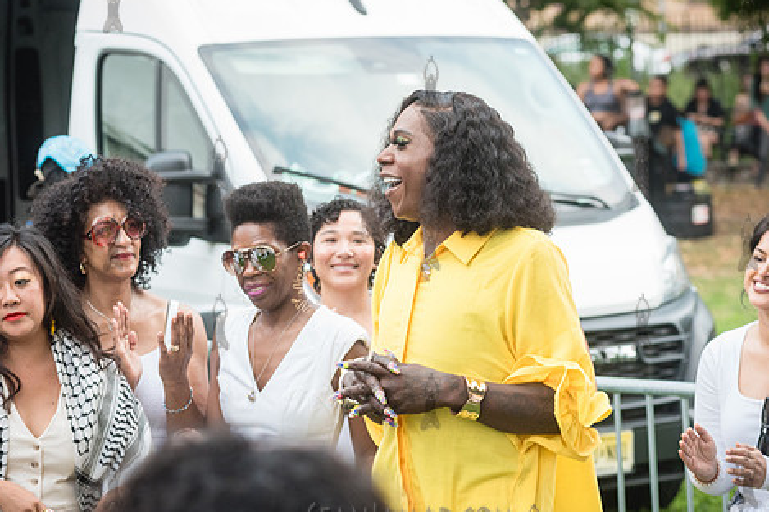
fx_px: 2775
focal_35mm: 130
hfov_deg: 15.8
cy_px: 242
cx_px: 430
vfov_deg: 10.5
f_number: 5
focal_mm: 105
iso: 2000
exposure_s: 1/320
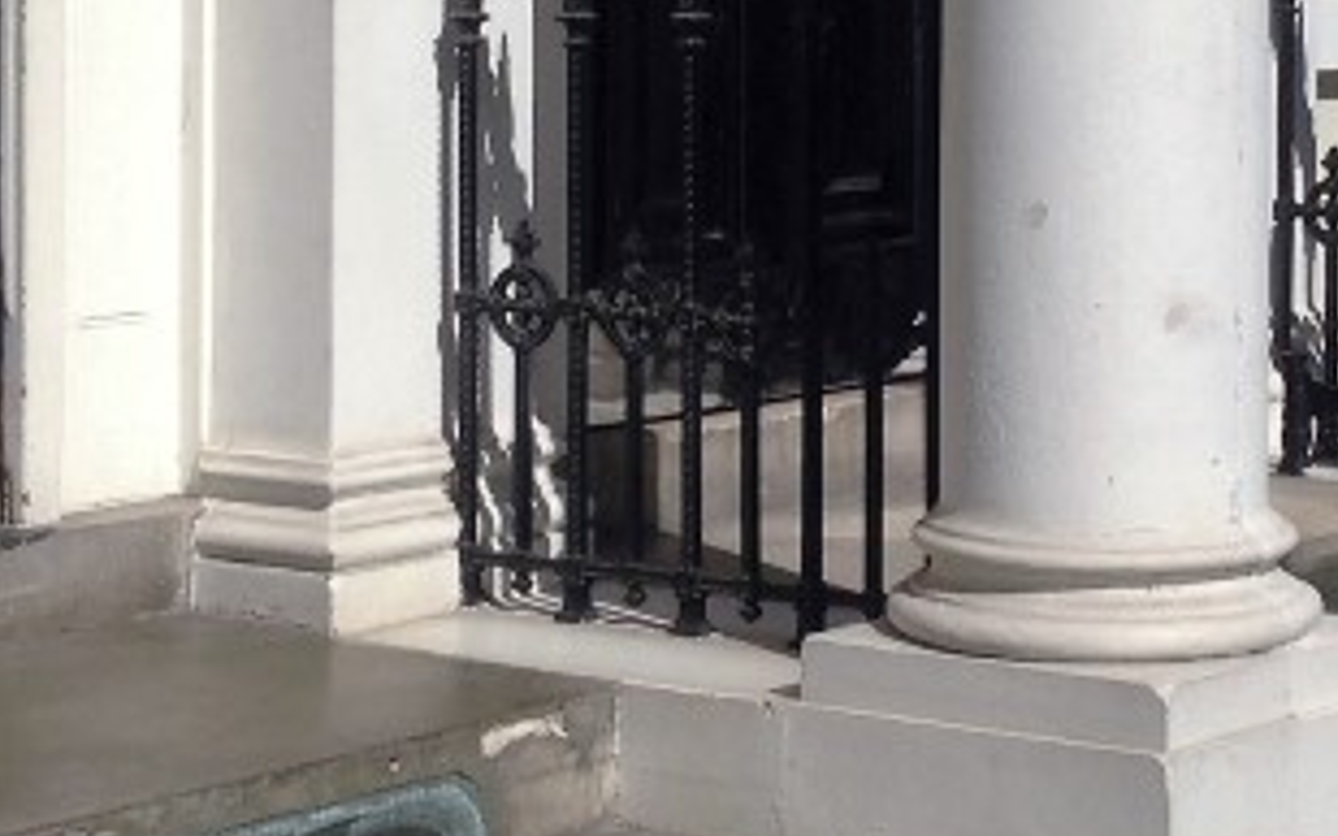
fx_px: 4229
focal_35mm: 116
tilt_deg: +1.3
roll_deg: +0.3
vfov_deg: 11.1
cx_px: 892
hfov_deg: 17.9
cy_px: -78
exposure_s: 1/3623
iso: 50
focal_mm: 4.12
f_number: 2.4
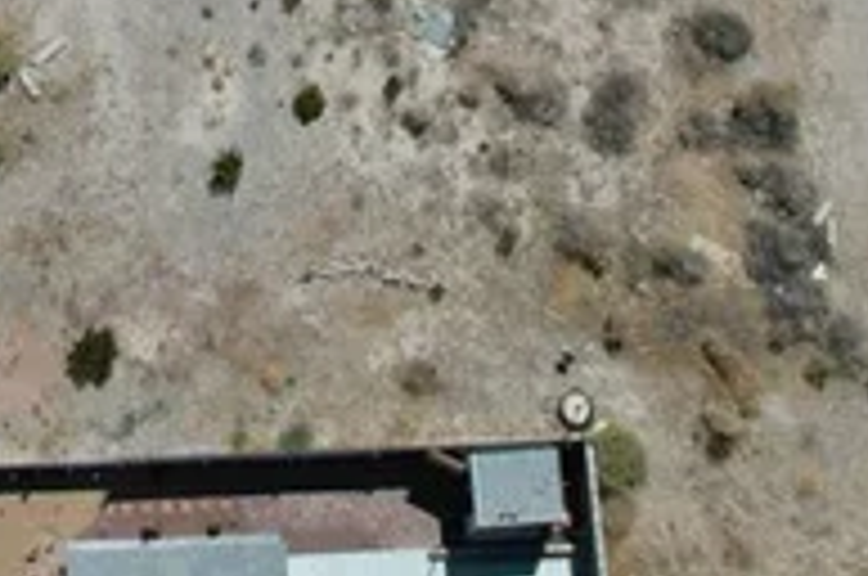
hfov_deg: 17.3
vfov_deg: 9.9
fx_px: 2816
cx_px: 76
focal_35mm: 117
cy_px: -893
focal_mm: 8.38
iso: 100
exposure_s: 1/200
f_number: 2.8
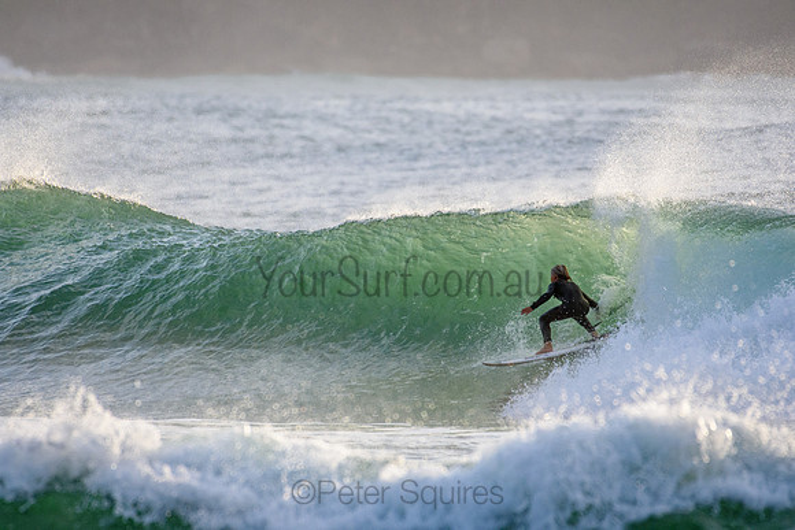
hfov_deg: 2.7
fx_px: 16566
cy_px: 265
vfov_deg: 1.8
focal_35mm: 750
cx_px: 398
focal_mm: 500
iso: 640
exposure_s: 1/2000
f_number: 5.6
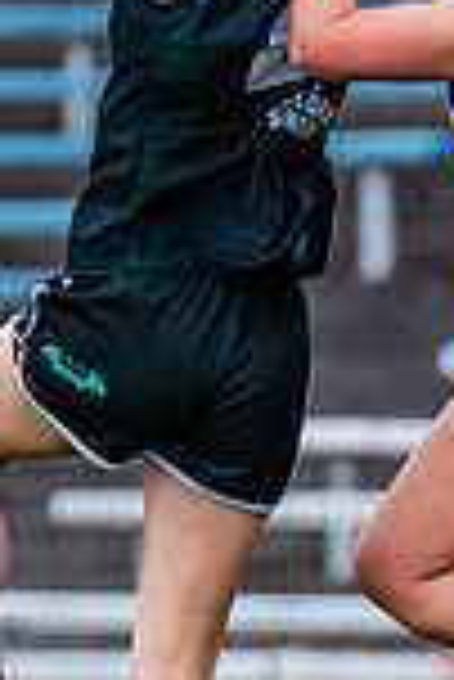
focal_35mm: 2530
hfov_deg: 0.5
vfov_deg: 0.8
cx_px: 647
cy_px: 492
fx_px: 47746
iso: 800
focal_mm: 420
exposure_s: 1/1600
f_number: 5.6
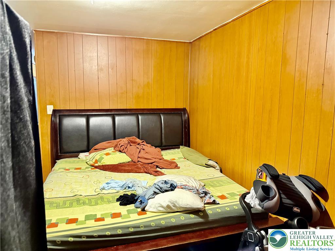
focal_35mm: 24
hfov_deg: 71.6
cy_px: 126
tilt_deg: -7.6
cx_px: 168
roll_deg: -1.2
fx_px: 232
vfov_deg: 56.8
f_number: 1.78
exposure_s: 1/30
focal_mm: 6.76
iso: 1250
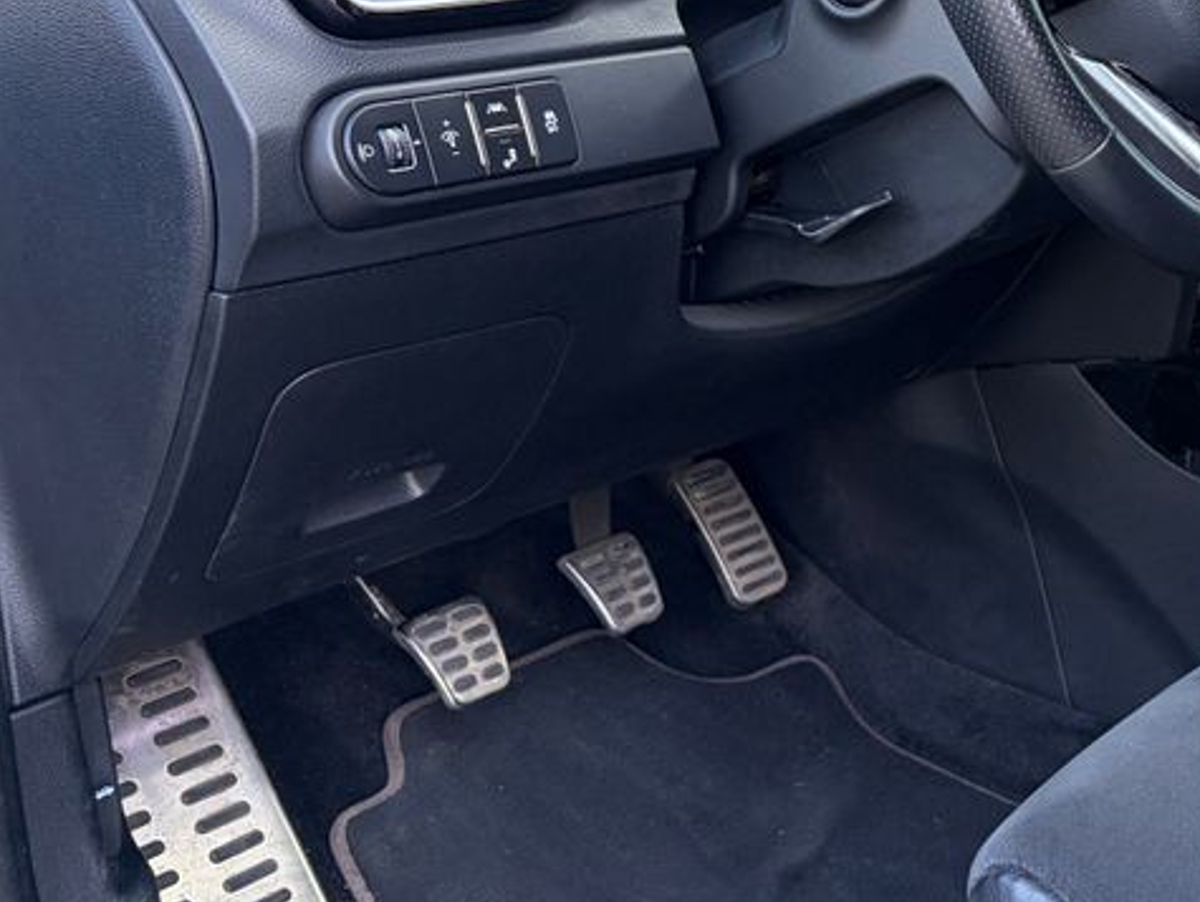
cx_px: 1273
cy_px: 260
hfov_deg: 31.1
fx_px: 1943
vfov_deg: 25.9
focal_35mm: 56
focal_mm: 5.96
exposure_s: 1/87
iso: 125
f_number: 1.6
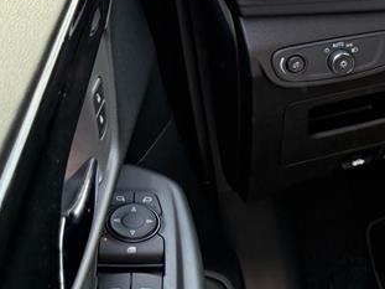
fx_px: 878
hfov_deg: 20.7
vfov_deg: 18.6
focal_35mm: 79
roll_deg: -5.7
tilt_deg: -36.9
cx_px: 593
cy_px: 160
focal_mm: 6.76
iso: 200
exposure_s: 1/243
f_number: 1.78
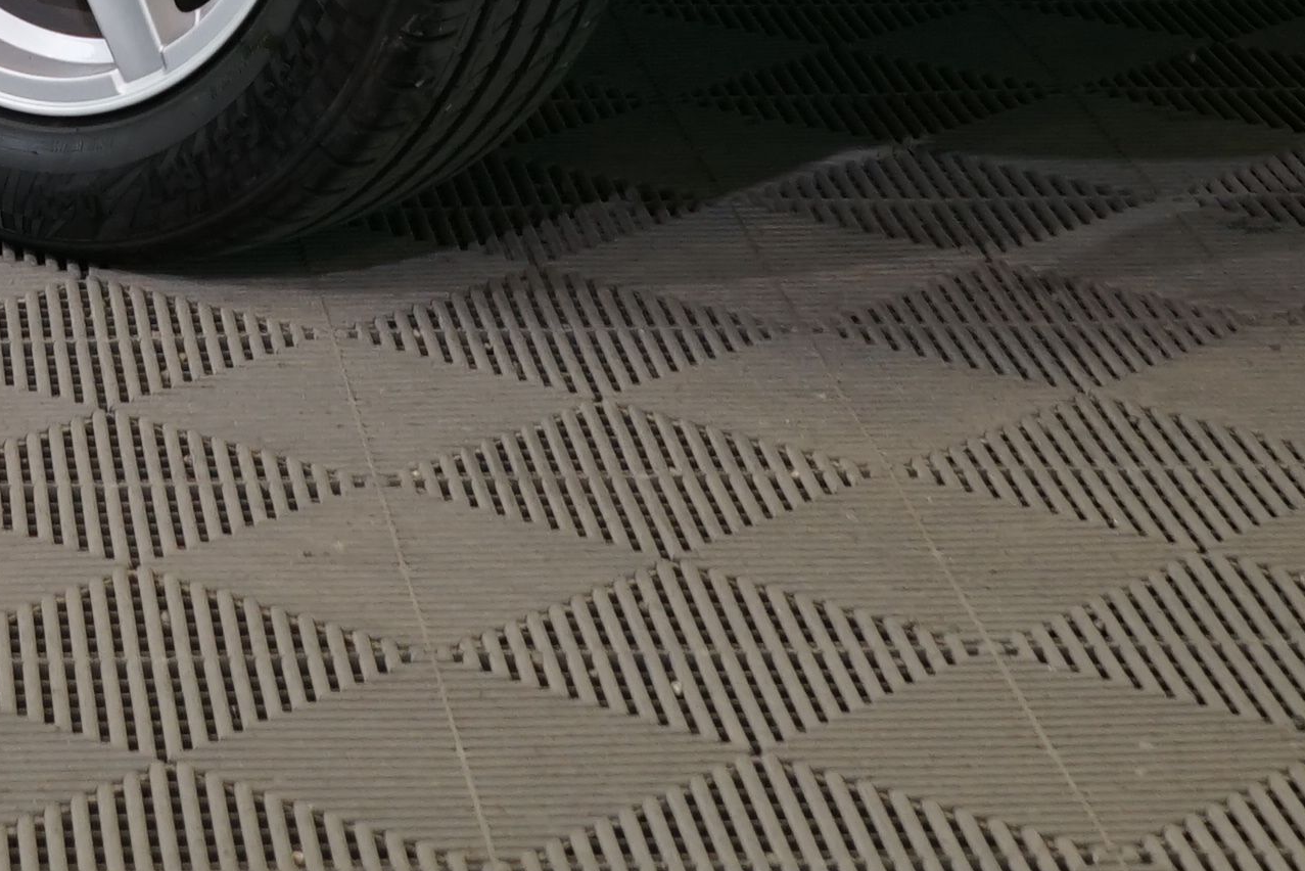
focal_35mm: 155
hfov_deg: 13.1
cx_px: 29
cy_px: -1034
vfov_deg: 8.3
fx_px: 5620
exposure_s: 1/40
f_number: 6.3
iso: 500
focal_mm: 33
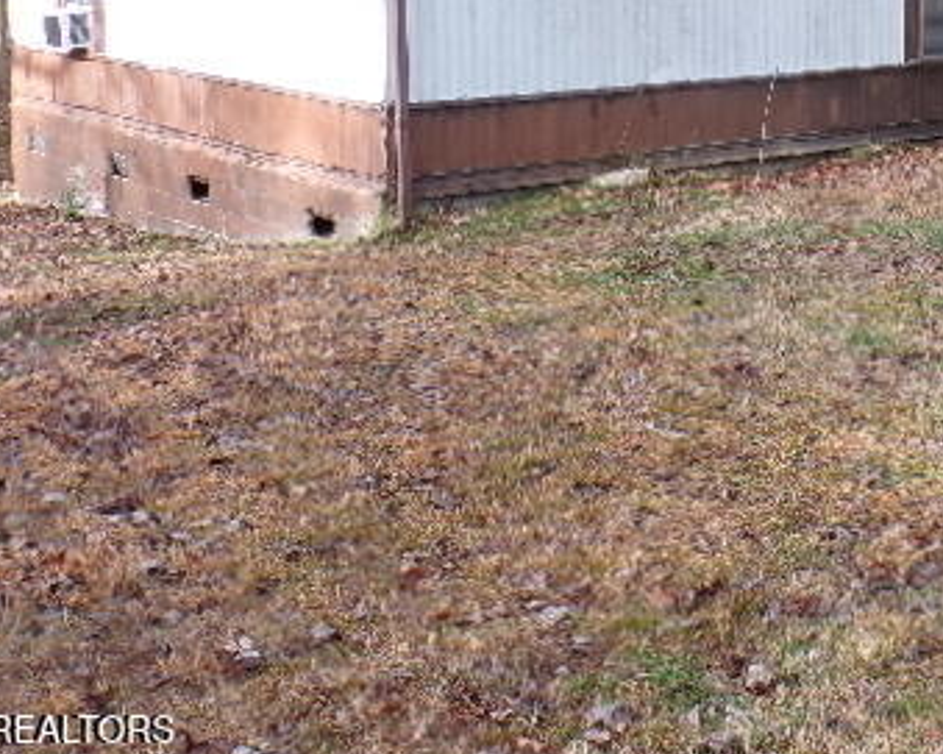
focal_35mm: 59
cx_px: 779
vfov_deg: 25.2
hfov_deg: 31.0
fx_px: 1646
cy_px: 122
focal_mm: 5.8
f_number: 4.8
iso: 100
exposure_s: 1/125
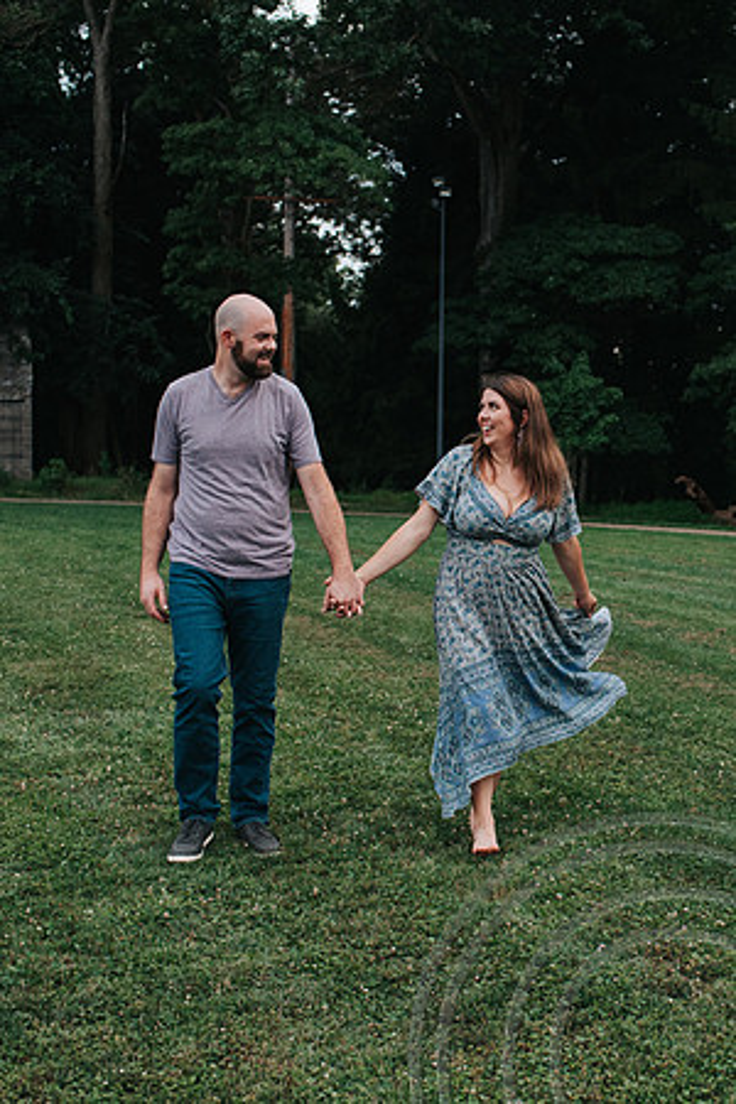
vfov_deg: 37.6
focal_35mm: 53
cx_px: 586
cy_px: 549
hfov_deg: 25.1
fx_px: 1622
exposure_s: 1/1250
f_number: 2.8
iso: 1000
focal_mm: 35
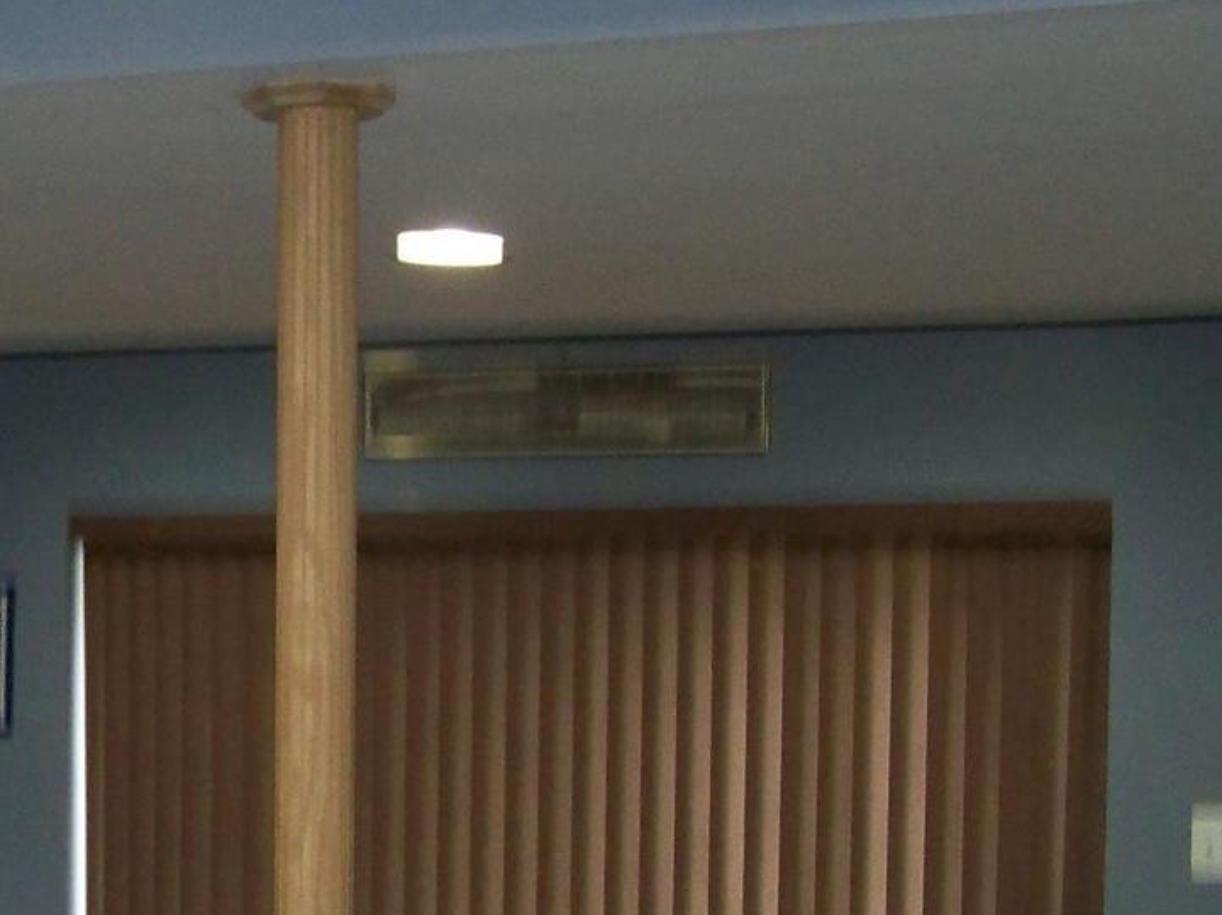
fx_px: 3811
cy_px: 1054
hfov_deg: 17.8
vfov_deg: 13.4
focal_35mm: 108
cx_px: 14
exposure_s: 1/30
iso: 200
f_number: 2.8
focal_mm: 6.3
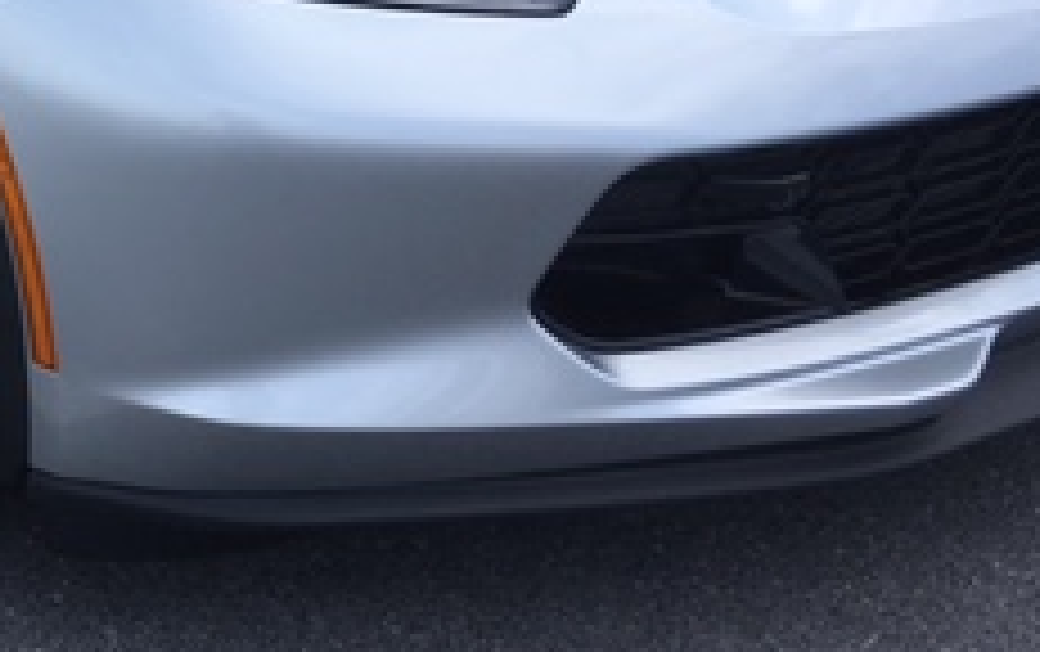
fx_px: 2412
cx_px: -153
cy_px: -13
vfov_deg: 15.1
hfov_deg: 22.7
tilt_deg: -13.2
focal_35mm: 85
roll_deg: +4.3
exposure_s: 1/1304
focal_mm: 4.15
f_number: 2.2
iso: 25
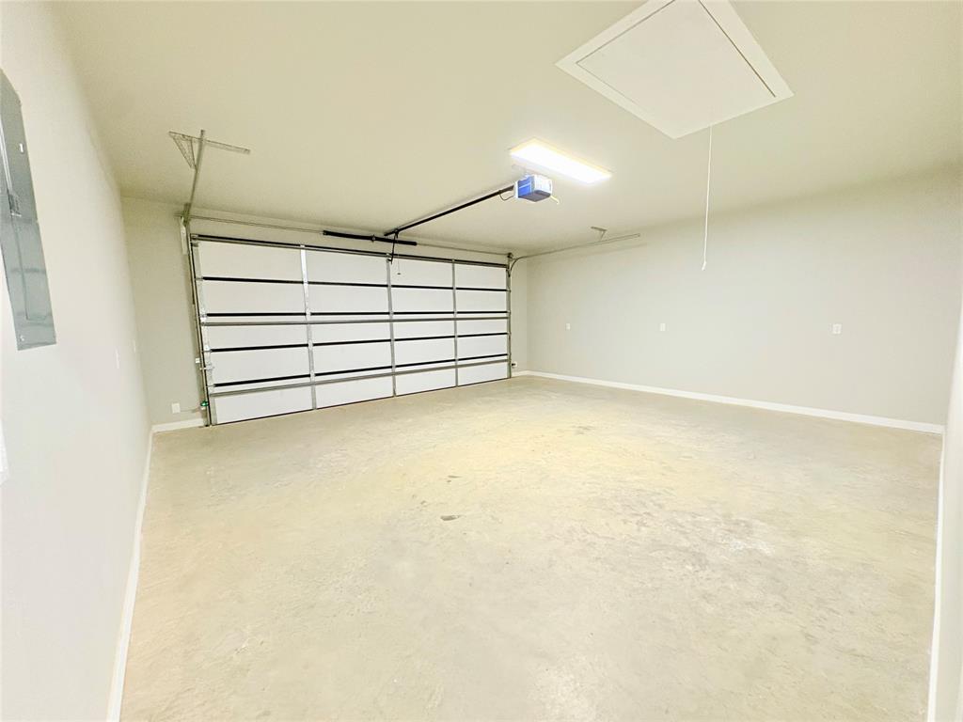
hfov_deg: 102.1
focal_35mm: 14
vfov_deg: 85.7
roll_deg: +1.9
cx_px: 482
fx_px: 389
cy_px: 361
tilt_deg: -5.6
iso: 500
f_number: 2.2
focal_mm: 2.22
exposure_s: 1/60
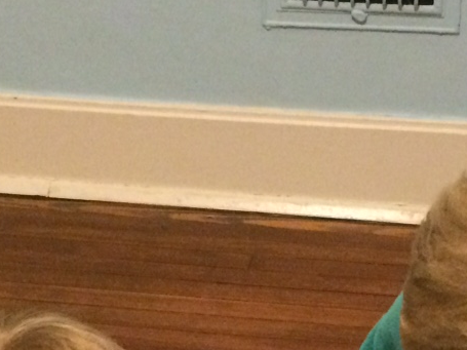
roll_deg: -1.0
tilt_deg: -33.5
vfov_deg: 13.6
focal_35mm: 104
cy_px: 487
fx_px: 1403
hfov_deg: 18.9
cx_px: 301
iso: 400
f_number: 2.2
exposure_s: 1/15
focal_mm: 4.15
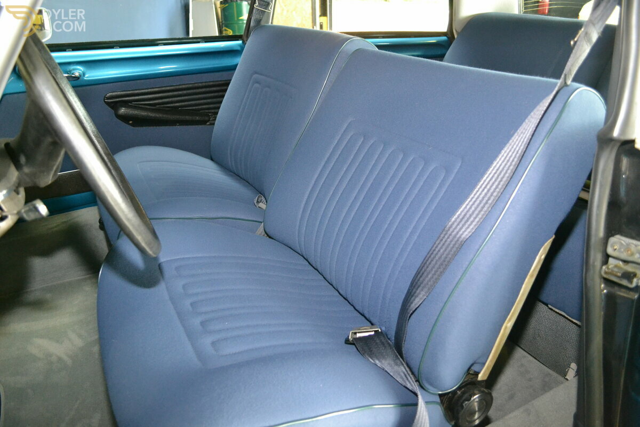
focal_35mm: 27
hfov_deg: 67.4
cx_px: 320
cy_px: 214
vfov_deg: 47.9
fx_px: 480
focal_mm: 18
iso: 2800
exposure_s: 1/60
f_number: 3.5
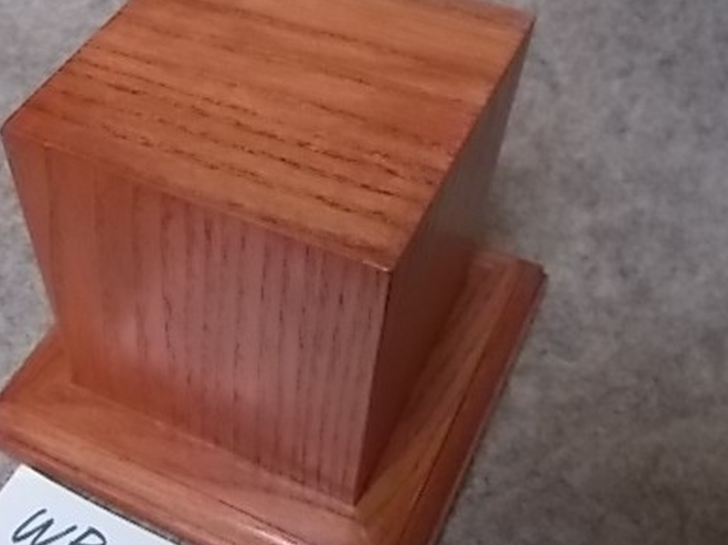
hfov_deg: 43.3
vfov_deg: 33.5
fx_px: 904
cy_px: 319
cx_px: 252
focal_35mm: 43
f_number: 3.2
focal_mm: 4.6
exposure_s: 1/200
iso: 400
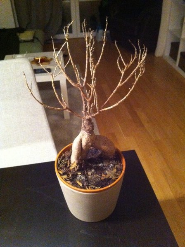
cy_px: 124
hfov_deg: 40.6
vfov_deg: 52.7
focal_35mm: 35
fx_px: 250
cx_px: 92
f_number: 2.8
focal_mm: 3.85
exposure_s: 1/17
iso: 1000
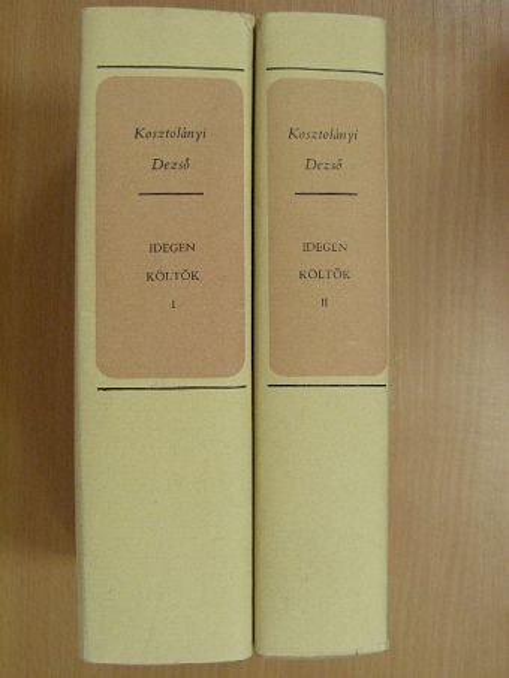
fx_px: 862
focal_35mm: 44
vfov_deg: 42.9
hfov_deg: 32.9
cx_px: 254
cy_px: 339
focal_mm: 7.4
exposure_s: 1/27.2
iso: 200
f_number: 3.5
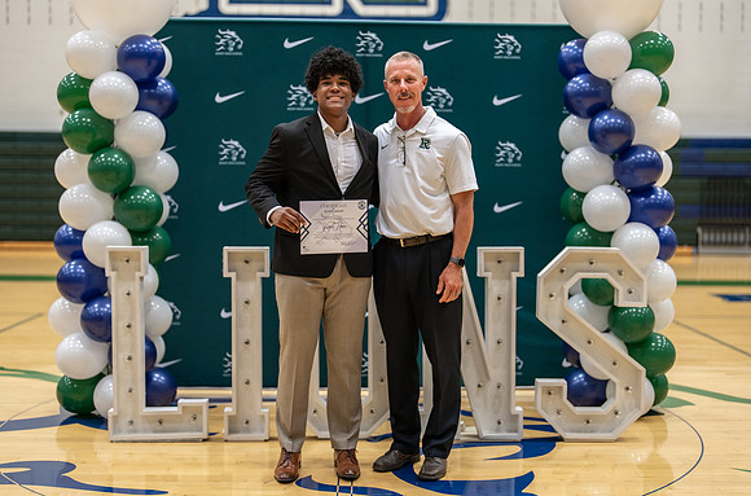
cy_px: 246
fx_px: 1050
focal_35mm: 51
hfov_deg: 39.3
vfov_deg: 26.6
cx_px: 374
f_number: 1.2
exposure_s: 1/320
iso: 400
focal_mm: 50
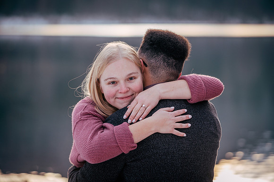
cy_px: 91
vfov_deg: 9.5
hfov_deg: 14.3
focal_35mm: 144
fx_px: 1093
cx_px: 137
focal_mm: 140
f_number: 4
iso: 250
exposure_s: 1/640
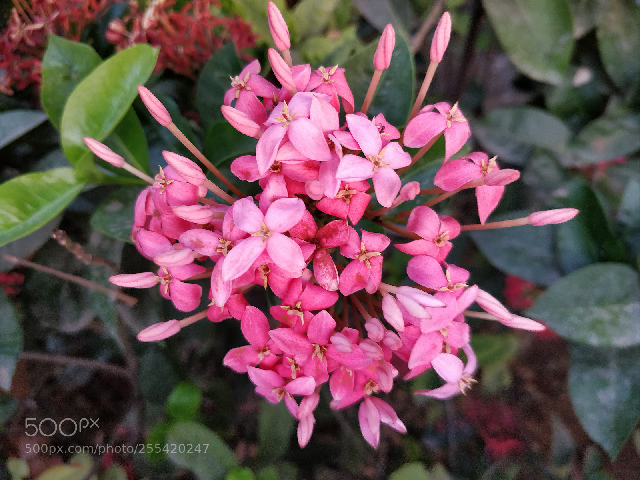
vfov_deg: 56.8
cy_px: 240
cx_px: 320
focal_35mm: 24
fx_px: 444
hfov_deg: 71.6
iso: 640
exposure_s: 1/50
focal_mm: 4.1
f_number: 1.7
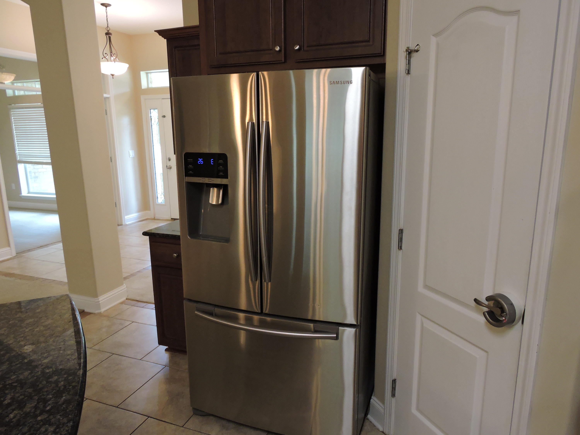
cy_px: 218
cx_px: 290
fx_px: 402
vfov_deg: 56.8
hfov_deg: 71.6
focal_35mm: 24
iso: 400
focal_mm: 4.3
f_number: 3.3
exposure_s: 1/15
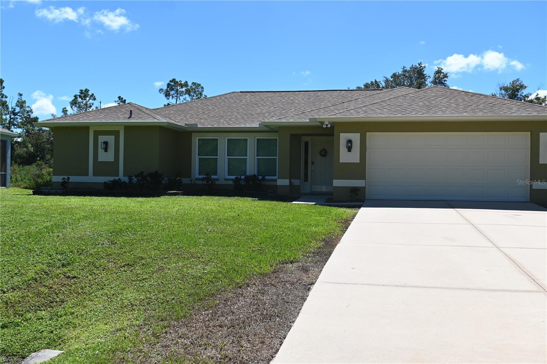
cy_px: 182
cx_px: 274
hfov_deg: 53.1
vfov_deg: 36.9
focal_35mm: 36
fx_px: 547
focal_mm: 24
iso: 100
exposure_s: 1/400
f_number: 7.1
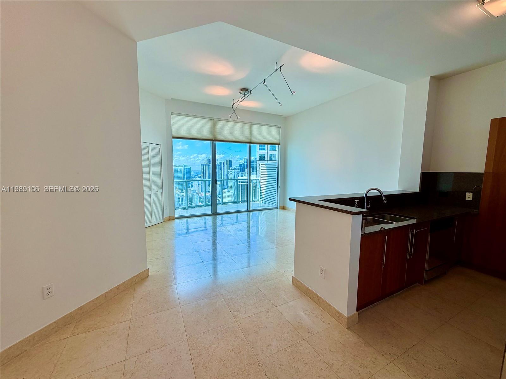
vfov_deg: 85.7
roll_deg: -0.3
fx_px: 205
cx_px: 253
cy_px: 190
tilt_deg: -6.3
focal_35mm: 14
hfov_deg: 102.1
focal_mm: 2.22
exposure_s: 1/261
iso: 50
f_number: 2.2
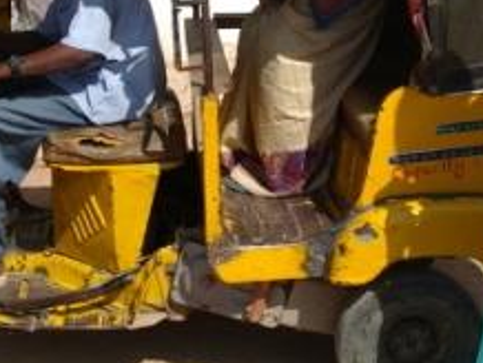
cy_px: -2
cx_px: 259
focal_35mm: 78
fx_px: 1090
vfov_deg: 18.4
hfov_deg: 25.0
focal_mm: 5.8
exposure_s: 1/500
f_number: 4.8
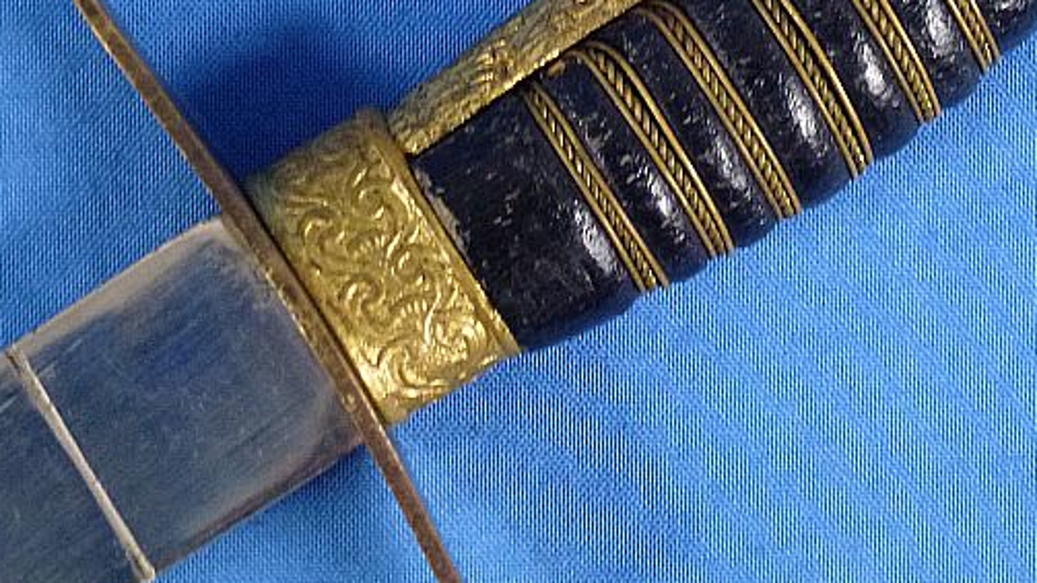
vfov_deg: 9.8
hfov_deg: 17.4
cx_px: 748
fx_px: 3382
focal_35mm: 123
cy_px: 74
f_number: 4.7
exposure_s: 1/50
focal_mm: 12.7
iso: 400
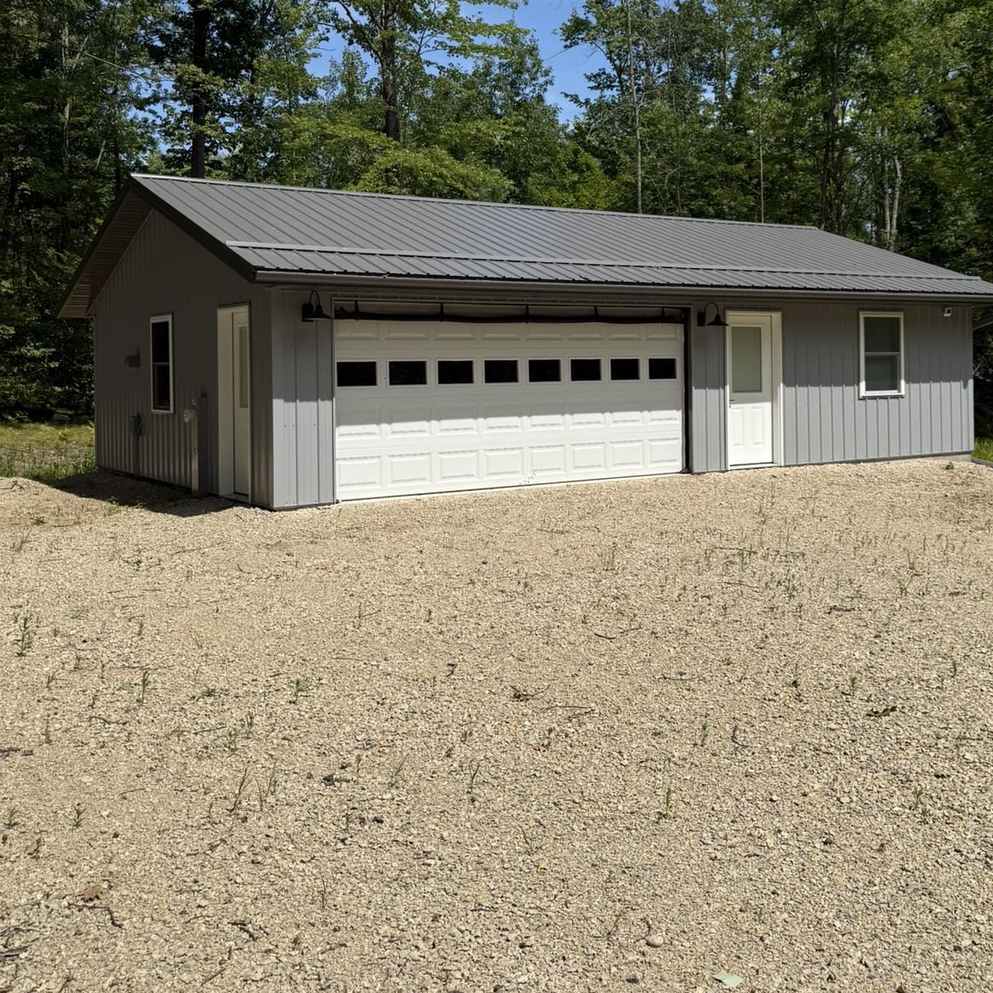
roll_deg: +0.7
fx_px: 1201
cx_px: 611
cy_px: 356
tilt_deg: +0.2
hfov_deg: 44.6
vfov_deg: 44.5
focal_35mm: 37
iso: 80
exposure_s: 1/6711
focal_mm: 6.76
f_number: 1.78
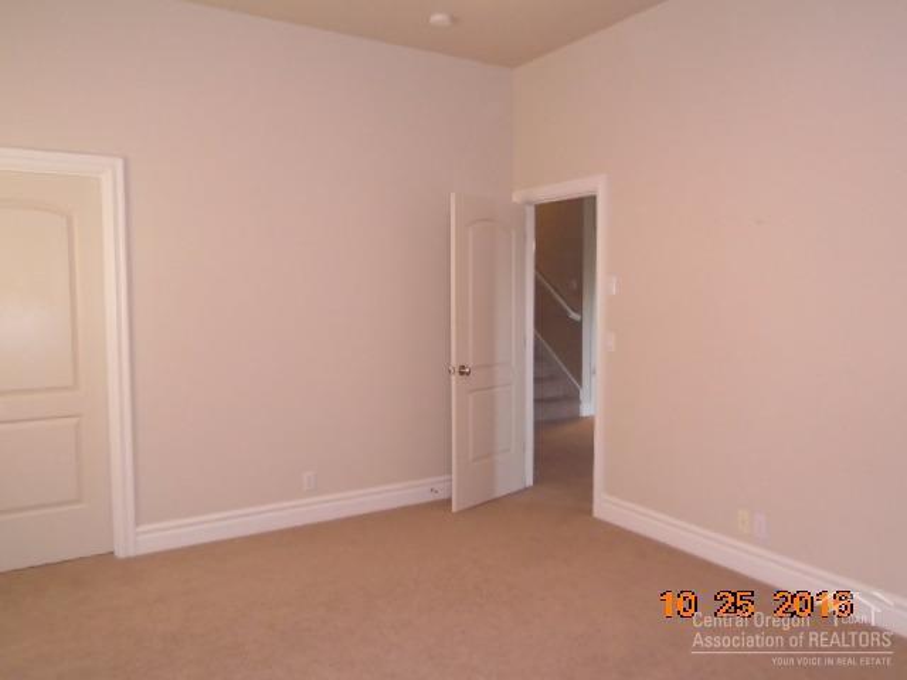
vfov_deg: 53.1
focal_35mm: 26
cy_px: 340
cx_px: 454
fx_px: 681
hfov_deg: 67.3
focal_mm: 4.6
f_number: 3.2
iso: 400
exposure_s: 1/30
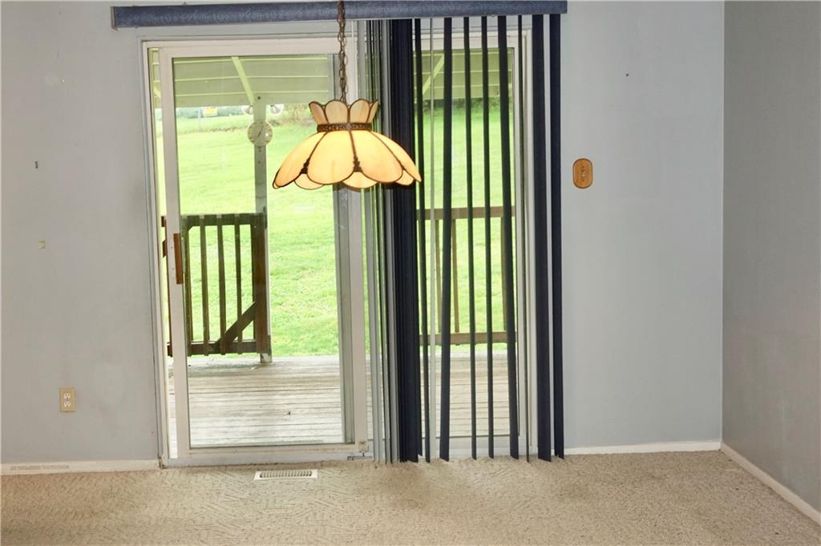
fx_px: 911
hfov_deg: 48.5
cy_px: 273
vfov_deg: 33.3
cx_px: 410
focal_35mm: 40
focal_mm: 14.75
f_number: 2.8
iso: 200
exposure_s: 1/50
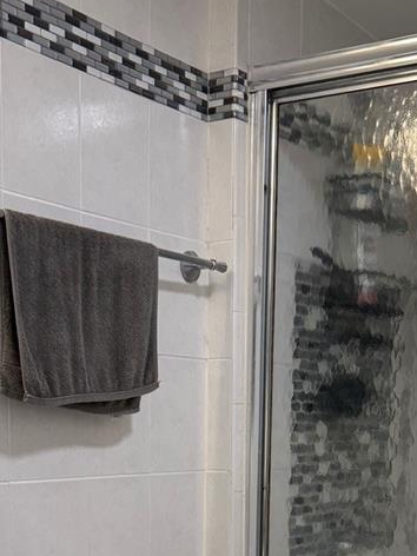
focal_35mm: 61
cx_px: 247
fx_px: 980
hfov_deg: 24.0
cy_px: 549
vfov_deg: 29.7
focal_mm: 6.76
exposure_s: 1/120
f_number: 1.78
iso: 125
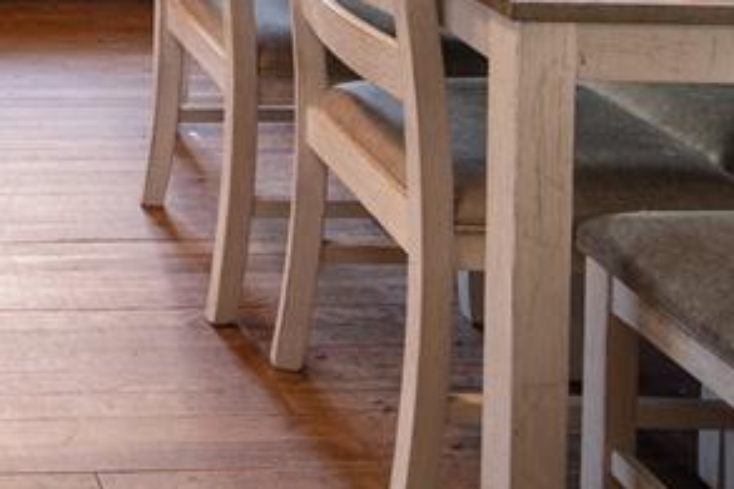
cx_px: -143
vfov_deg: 12.1
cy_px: -352
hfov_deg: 18.5
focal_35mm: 105
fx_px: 2140
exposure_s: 1/5
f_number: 9
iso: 320
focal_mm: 30
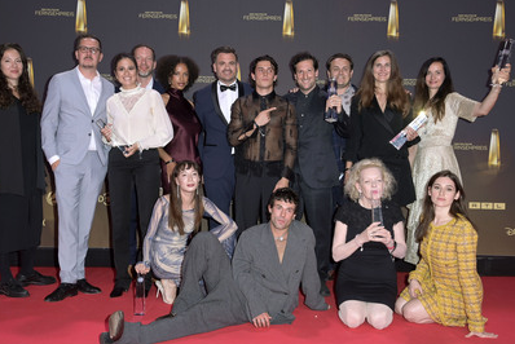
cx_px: 241
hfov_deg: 45.4
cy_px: 164
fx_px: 616
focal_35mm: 43
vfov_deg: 31.2
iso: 1250
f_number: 5
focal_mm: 38
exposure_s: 1/250
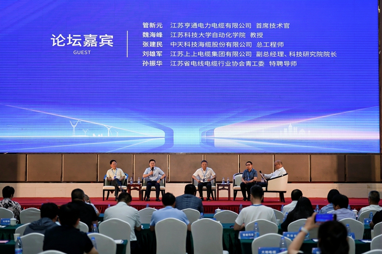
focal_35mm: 70
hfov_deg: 28.8
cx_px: 191
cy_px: 127
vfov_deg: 19.4
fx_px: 743
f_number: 2.8
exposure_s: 1/160
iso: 100
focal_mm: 70
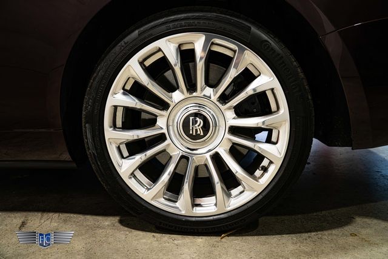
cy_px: 130
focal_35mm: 33
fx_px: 356
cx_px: 194
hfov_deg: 57.2
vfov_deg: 40.0
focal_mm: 33
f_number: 4
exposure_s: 1/100
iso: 1250
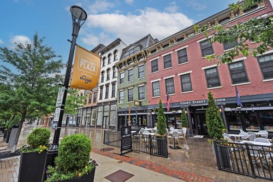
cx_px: 136
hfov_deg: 104.3
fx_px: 106
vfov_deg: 81.2
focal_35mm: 14
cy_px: 91
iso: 125
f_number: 5.6
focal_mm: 14
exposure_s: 1/250
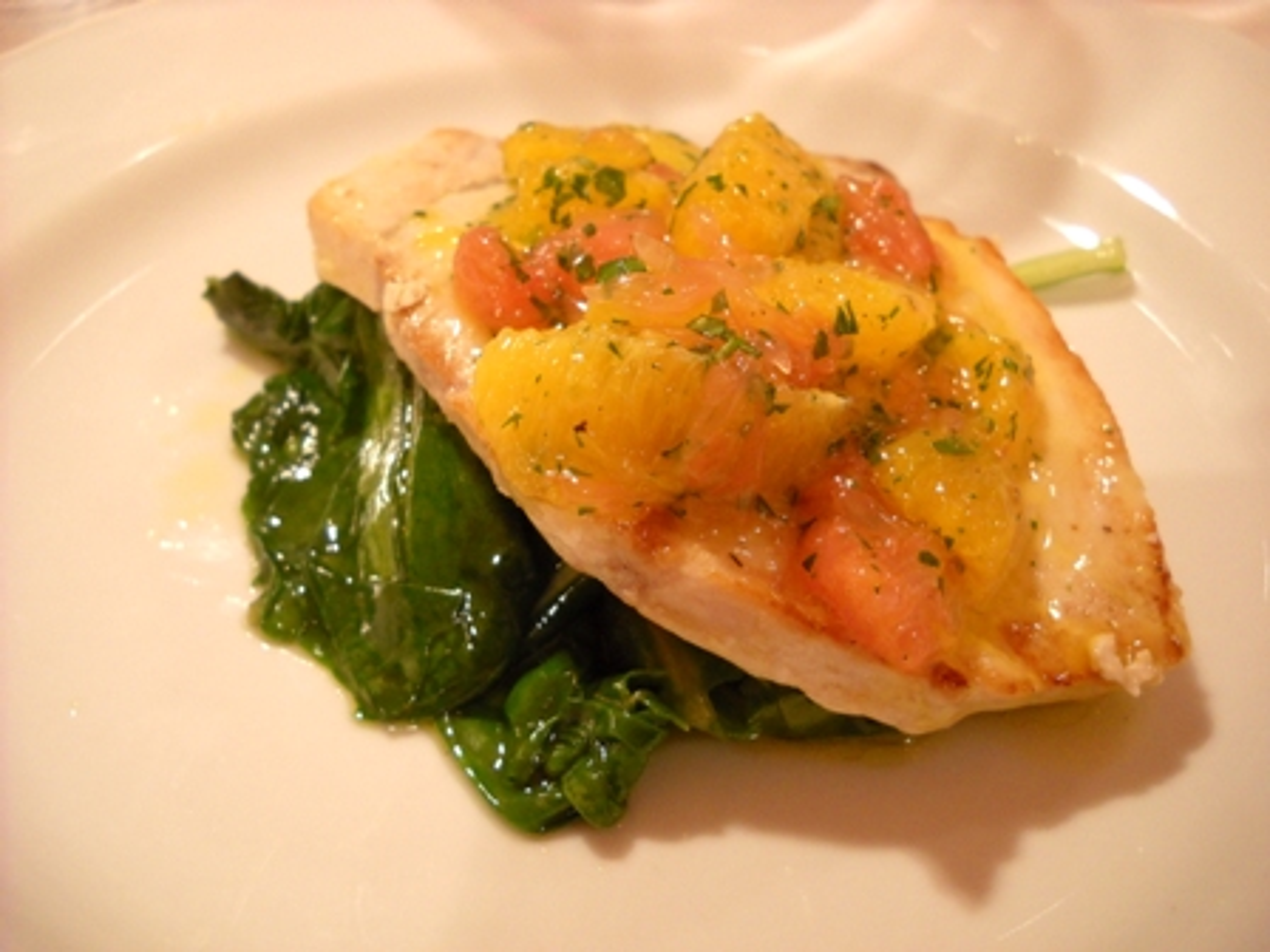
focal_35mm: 41
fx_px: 1504
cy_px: 476
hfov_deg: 45.8
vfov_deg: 35.1
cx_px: 635
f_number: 3.1
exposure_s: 1/24
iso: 400
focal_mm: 6.72
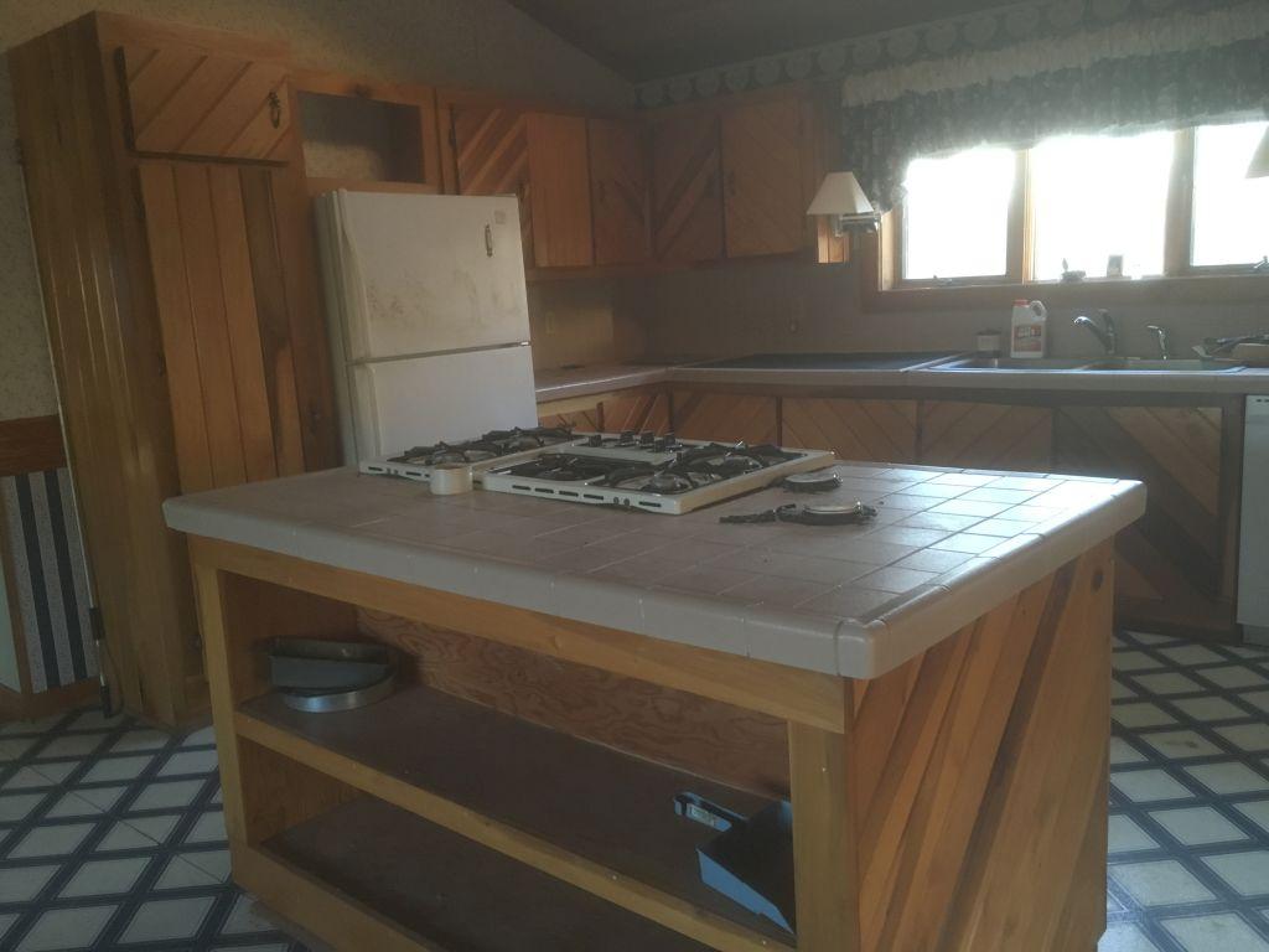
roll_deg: +2.9
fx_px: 1063
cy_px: 476
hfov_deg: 61.7
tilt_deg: -11.2
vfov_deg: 48.2
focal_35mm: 29
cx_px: 634
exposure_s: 1/24
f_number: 2.2
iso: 200
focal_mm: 4.15
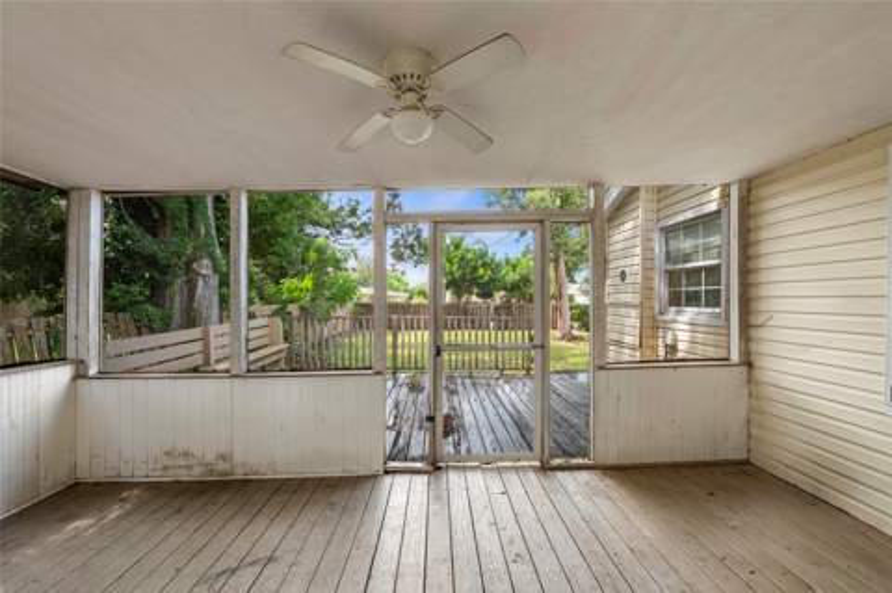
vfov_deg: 81.1
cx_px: 446
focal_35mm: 14
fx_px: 347
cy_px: 296
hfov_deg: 104.3
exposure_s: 1/200
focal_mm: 14
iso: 800
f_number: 8
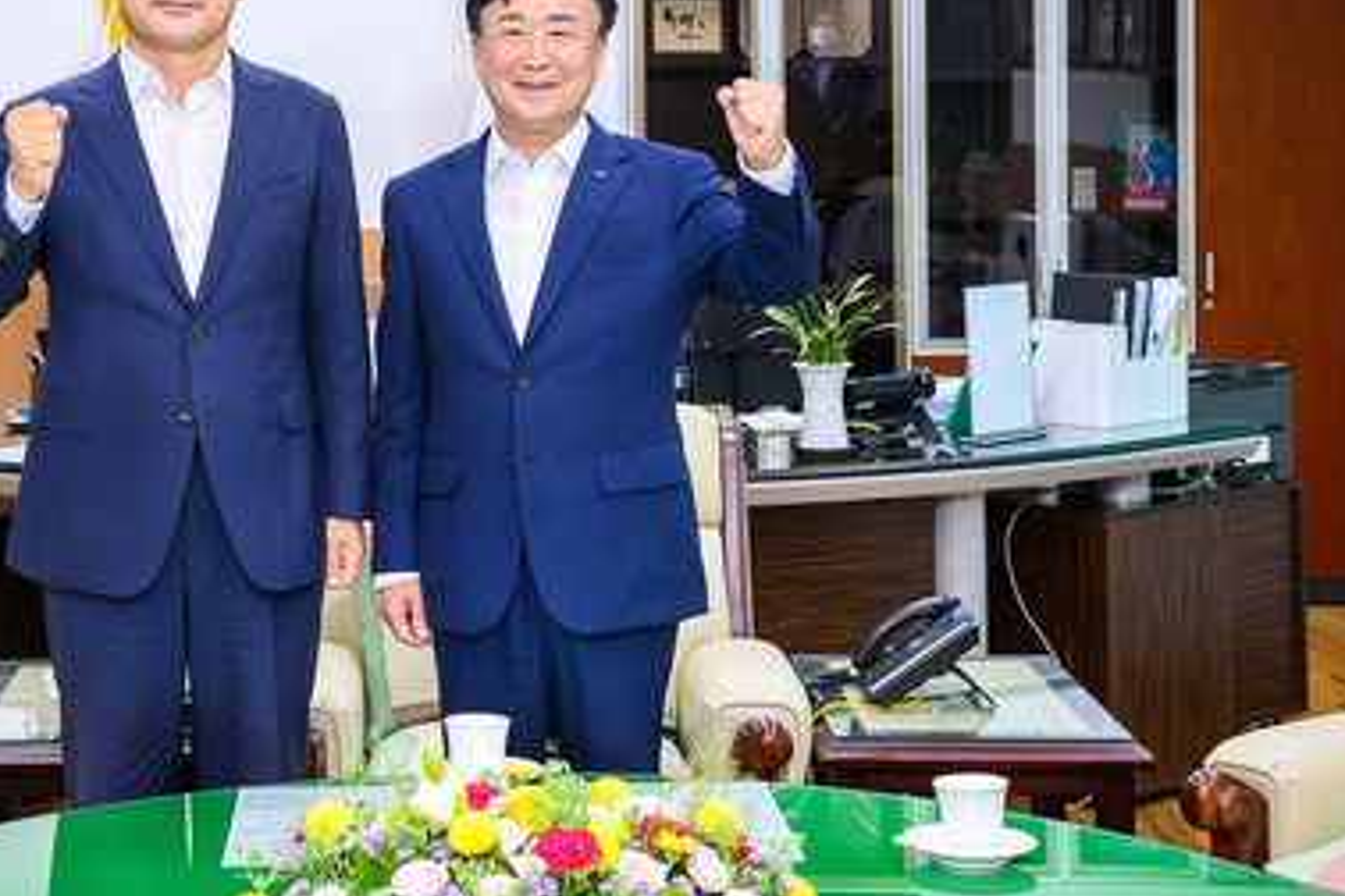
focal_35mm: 69
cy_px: 258
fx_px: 2578
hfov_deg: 28.9
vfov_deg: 19.6
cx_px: 370
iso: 1600
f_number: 4
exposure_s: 1/200
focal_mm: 45
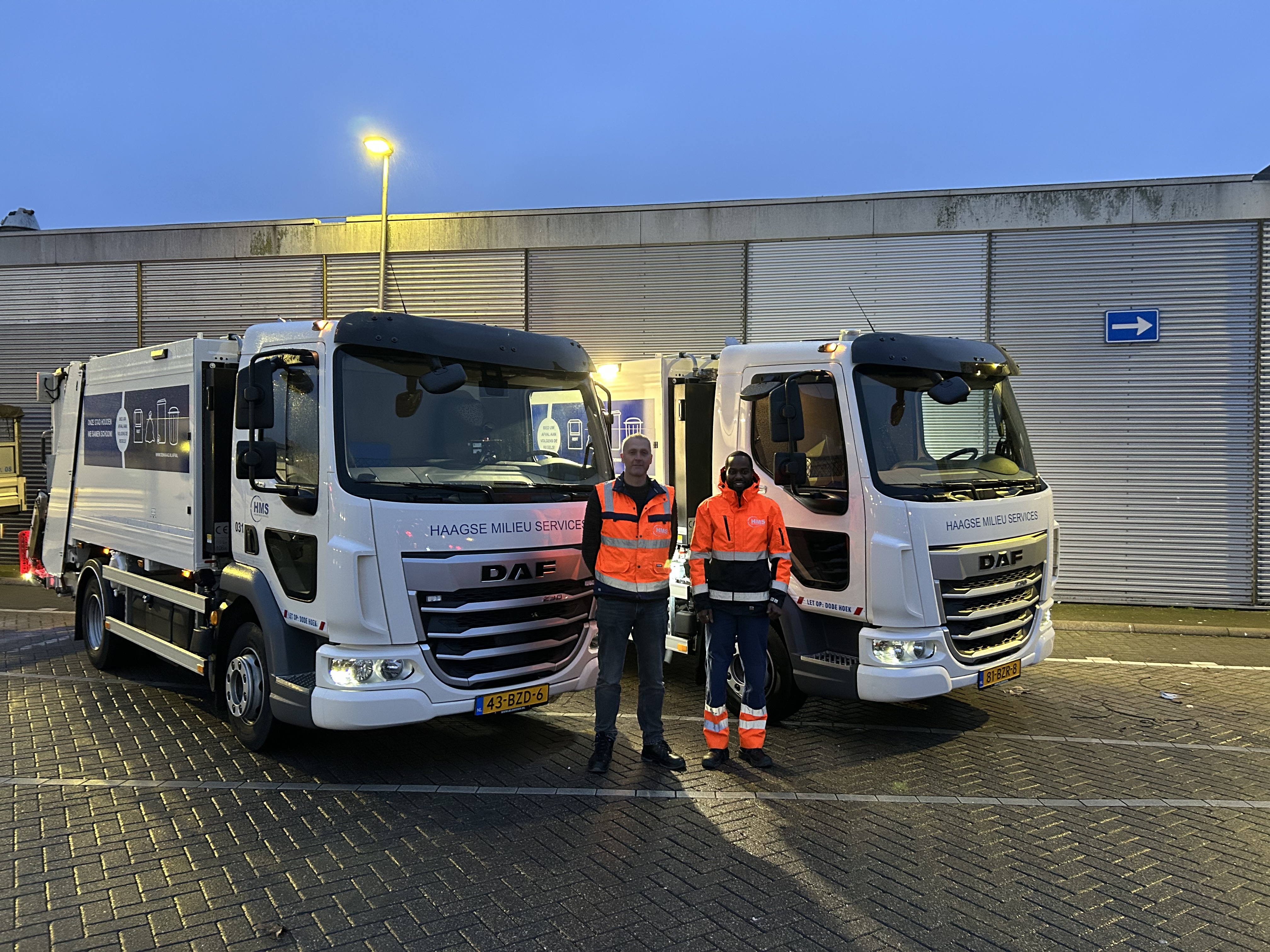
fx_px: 954
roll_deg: -0.4
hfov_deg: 67.3
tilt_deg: -2.0
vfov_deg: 53.1
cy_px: 476
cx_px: 635
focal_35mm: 26
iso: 400
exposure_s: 1/44
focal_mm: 5.7
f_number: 1.5
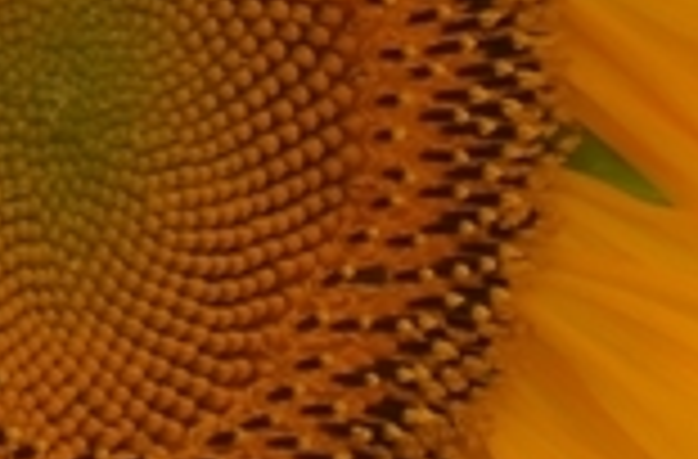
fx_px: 56194
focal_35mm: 2910
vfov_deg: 0.5
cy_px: 61
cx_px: 176
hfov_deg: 0.7
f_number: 10
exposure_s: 1/250
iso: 100
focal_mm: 250
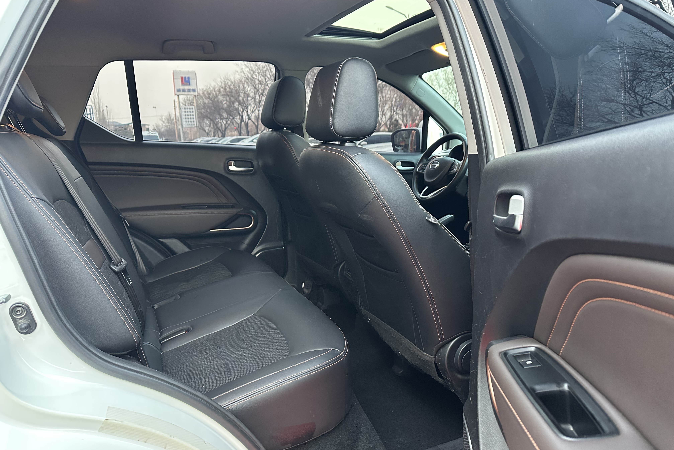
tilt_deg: -11.5
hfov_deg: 71.5
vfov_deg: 51.3
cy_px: 235
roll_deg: +2.3
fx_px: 468
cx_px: 337
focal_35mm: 25
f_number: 1.78
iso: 500
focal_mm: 6.86
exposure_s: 1/60
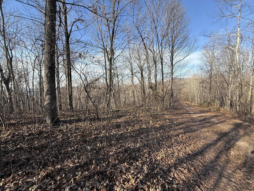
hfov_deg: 102.1
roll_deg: +1.5
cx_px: 127
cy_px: 96
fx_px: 103
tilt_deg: -4.1
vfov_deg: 85.7
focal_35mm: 14
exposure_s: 1/686
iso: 50
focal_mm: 2.22
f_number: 2.2
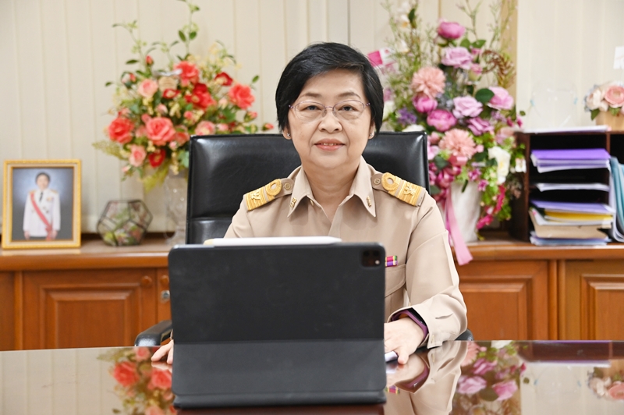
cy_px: 208
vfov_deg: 19.4
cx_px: 312
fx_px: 1212
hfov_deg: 28.9
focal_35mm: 70
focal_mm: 70
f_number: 5
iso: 3200
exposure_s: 1/80
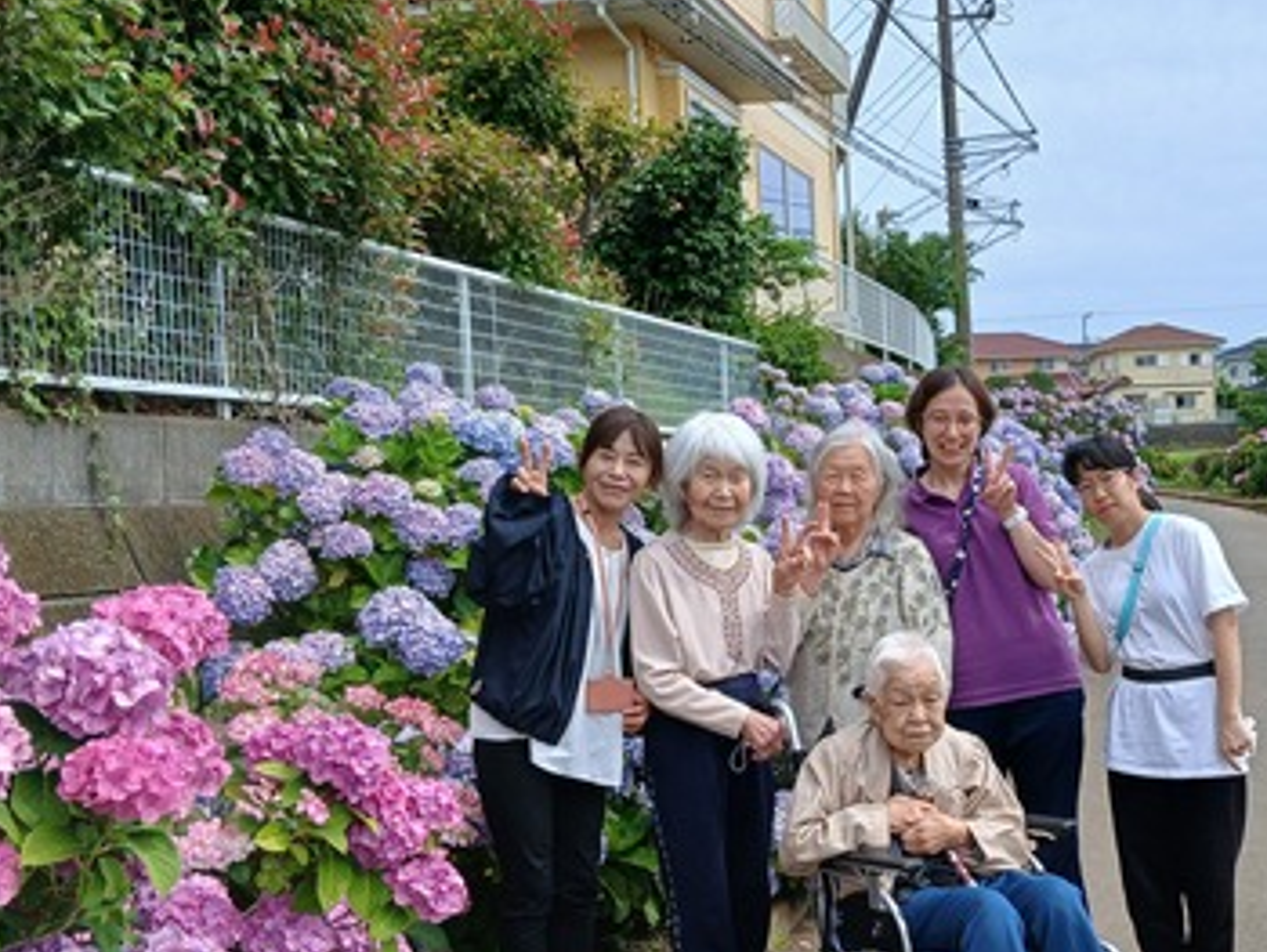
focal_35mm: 46
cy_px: 552
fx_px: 1685
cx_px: 912
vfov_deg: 31.5
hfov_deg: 40.3
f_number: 1.8
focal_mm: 3.86
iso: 20
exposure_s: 1/466
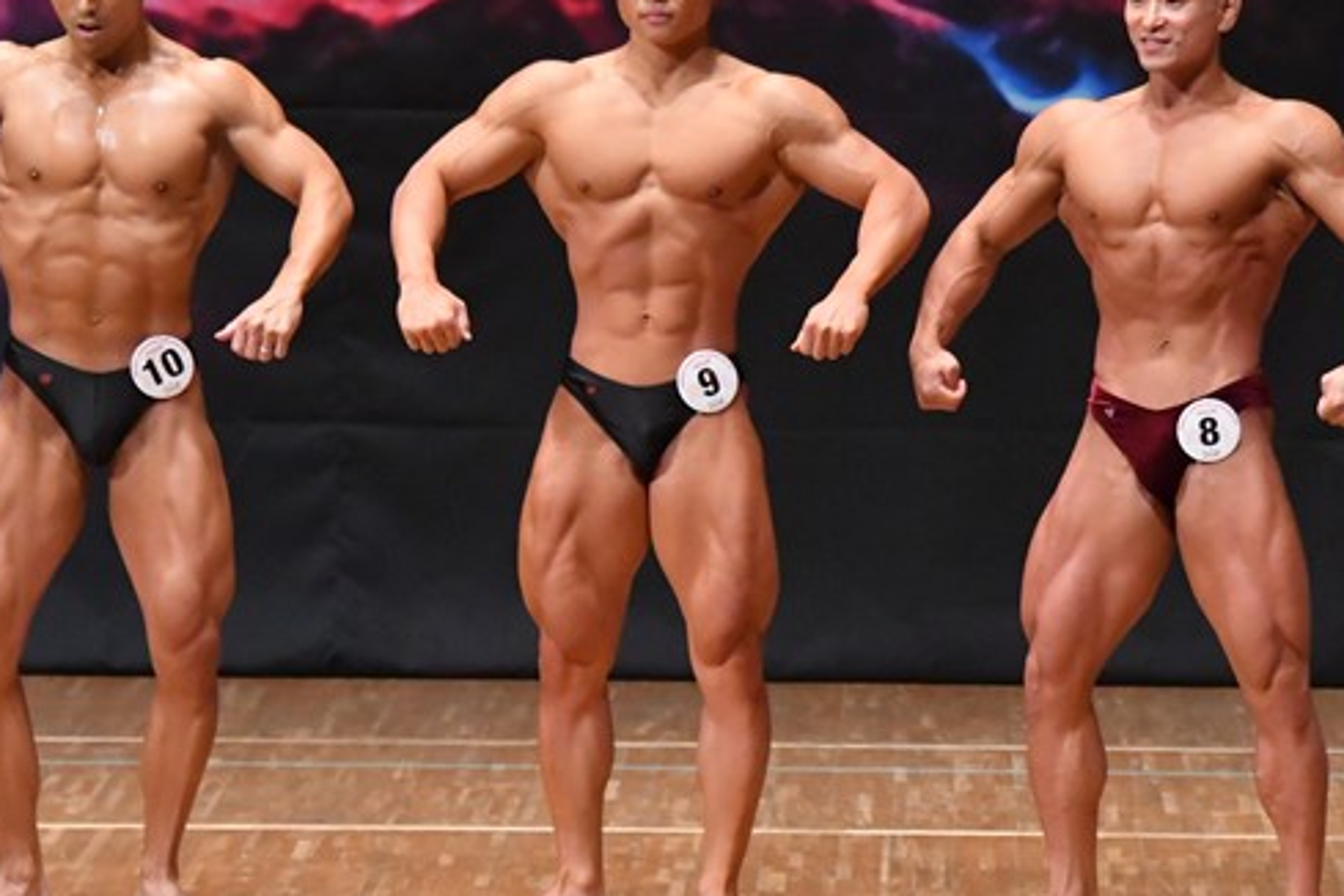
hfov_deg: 5.4
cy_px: 445
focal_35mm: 380
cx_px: 939
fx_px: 14186
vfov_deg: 3.6
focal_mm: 160
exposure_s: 1/400
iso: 8000
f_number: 5.6
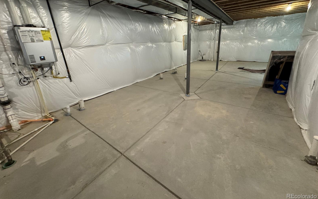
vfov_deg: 74.0
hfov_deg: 101.5
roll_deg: +2.8
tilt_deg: -16.0
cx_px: 158
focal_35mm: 15
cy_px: 80
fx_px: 130
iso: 640
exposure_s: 1/60
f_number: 2.2
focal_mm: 2.22
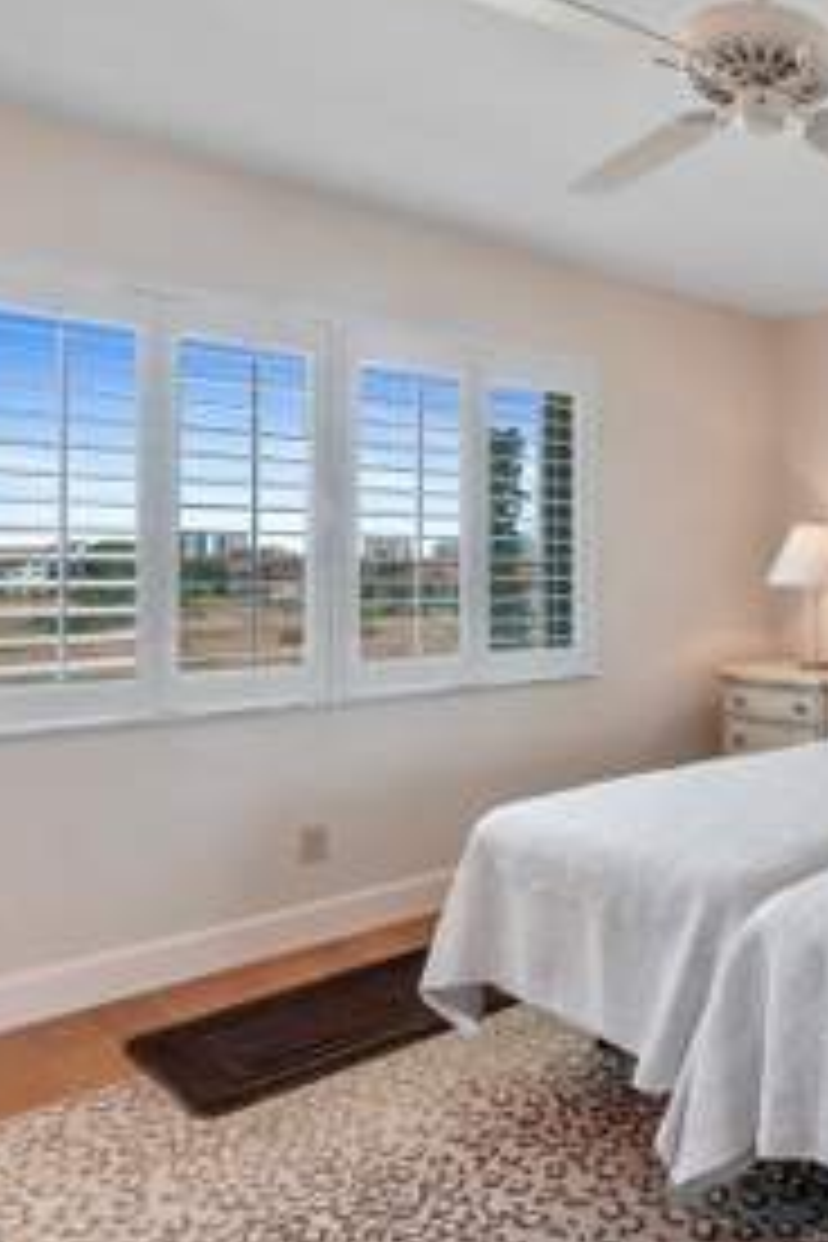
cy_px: 603
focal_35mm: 26
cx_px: 963
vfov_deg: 69.4
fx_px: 897
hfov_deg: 38.5
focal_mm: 10
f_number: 8
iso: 200
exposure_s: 1/6
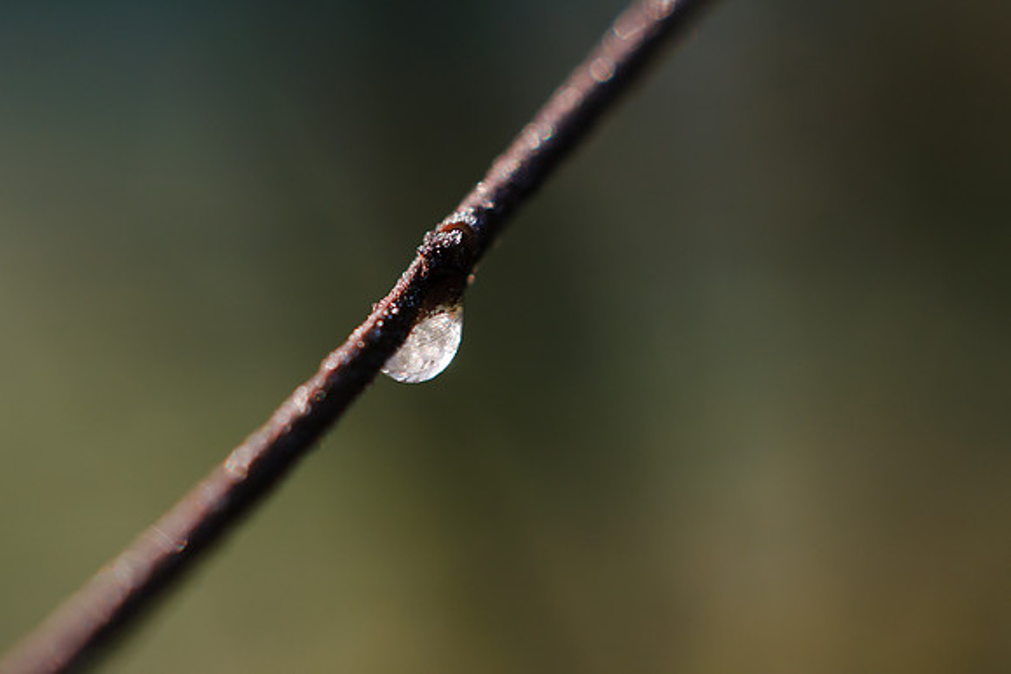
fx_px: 2317
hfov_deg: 24.6
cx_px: 506
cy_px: 337
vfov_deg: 16.6
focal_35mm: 82
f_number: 3.5
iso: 200
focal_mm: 55
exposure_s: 1/1000
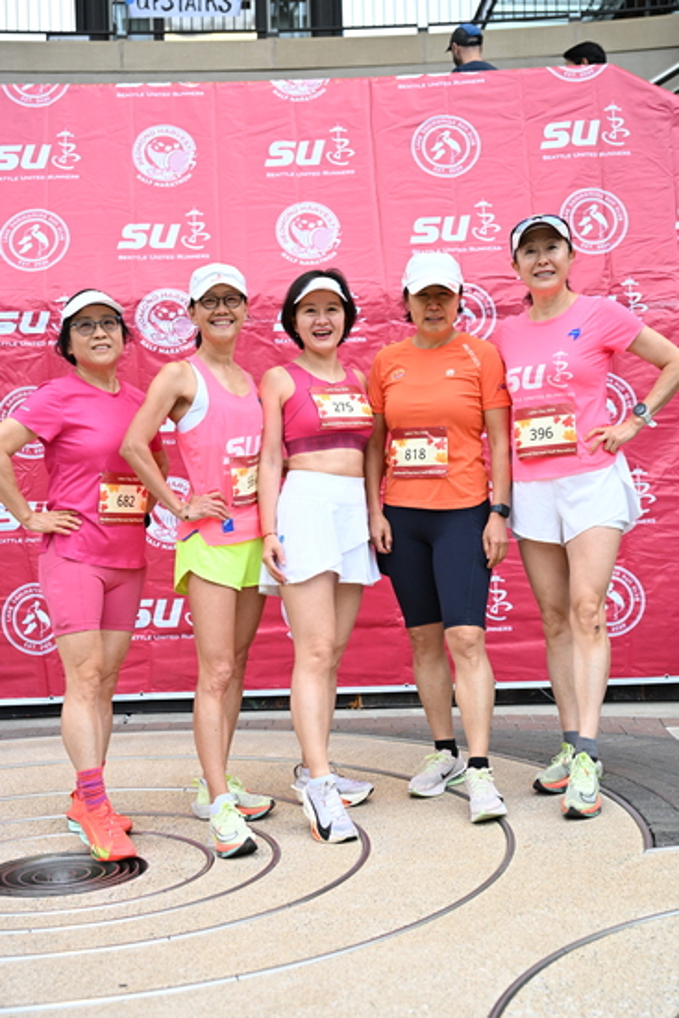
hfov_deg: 30.5
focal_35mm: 44
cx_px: 340
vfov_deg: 44.5
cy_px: 509
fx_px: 1244
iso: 2000
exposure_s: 1/400
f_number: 4
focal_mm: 44
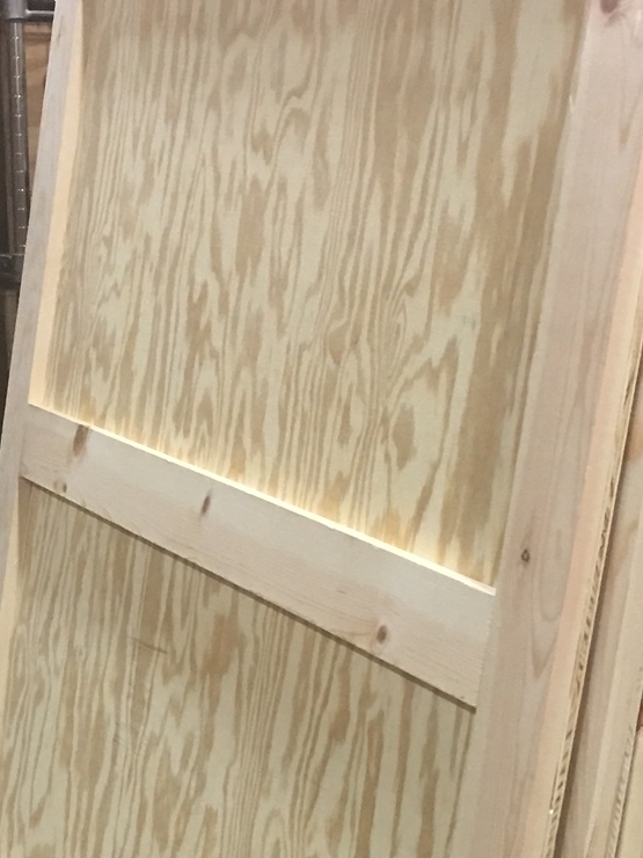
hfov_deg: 18.7
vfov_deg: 24.0
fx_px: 1957
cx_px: 285
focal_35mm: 79
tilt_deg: -16.6
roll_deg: -0.2
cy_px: 775
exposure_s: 1/15
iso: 64
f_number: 2.2
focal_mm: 4.15
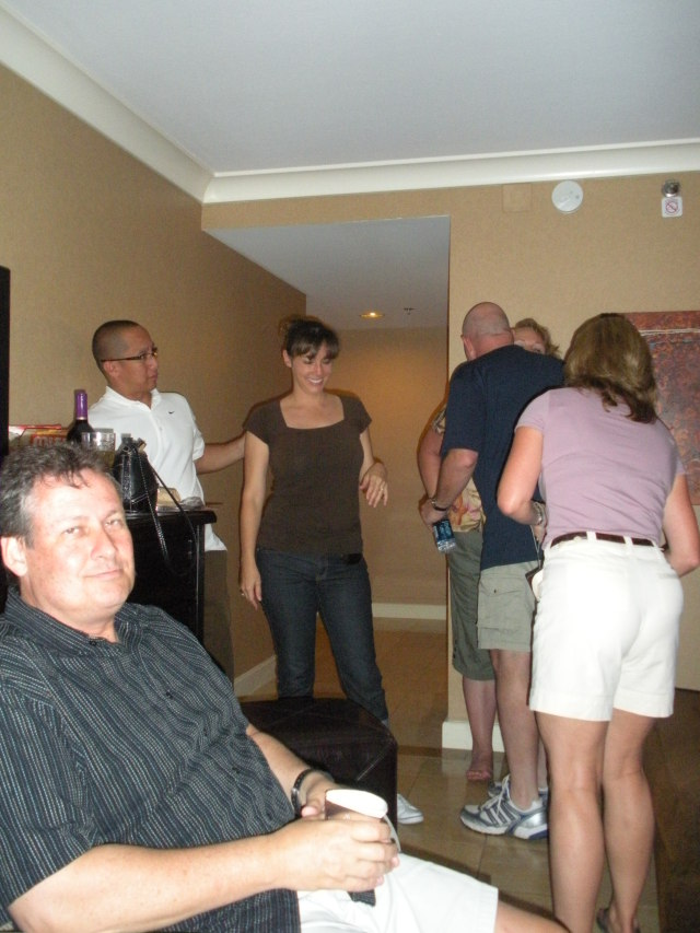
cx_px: 350
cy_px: 466
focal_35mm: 36
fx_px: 970
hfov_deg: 39.7
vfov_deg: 51.3
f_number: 3.5
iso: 559
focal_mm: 6.3
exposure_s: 1/60
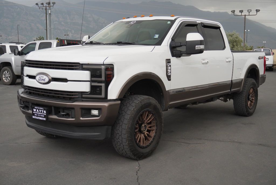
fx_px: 334
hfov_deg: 44.9
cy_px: 92
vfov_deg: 30.9
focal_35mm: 44
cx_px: 138
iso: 250
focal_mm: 29
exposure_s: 1/160
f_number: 4.5
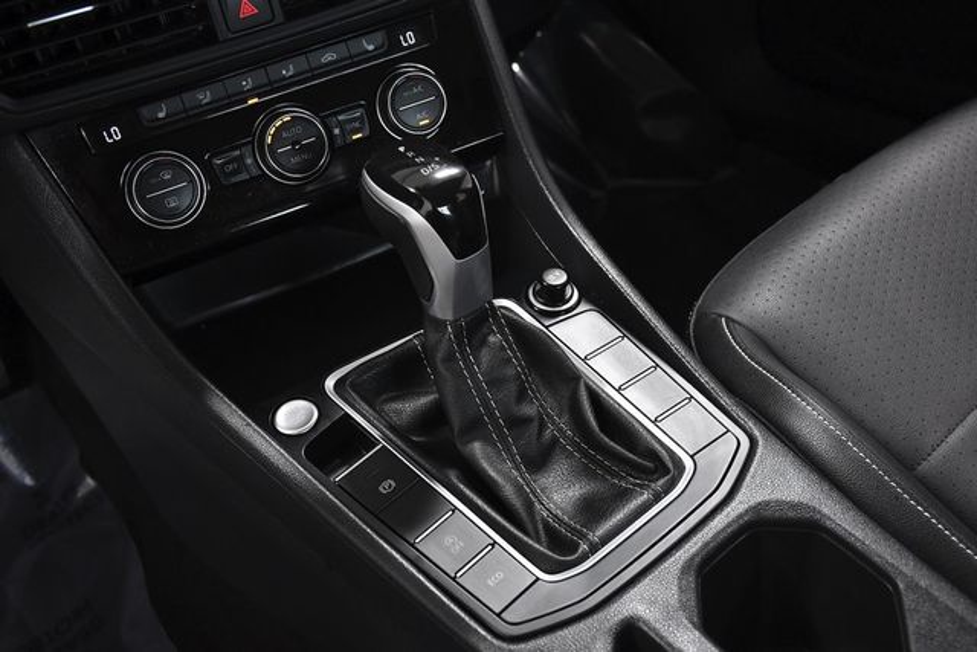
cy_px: 326
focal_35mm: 39
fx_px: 1059
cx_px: 488
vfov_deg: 34.2
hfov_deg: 49.5
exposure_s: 1/125
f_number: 5.6
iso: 2000
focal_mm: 26
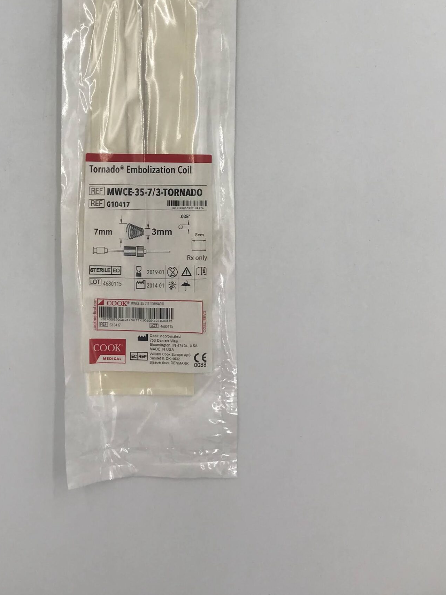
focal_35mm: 42
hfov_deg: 34.0
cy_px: 159
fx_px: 722
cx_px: 141
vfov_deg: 43.6
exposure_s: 1/389
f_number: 1.8
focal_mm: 3.99
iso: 20
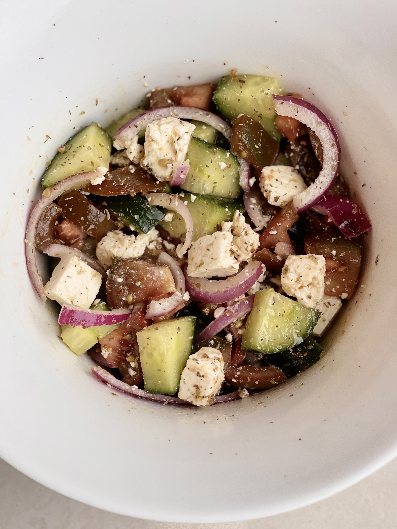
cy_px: 264
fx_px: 979
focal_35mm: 64
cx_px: 198
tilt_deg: -79.1
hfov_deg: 22.9
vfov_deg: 30.3
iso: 160
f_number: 2.2
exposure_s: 1/120
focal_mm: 7.5
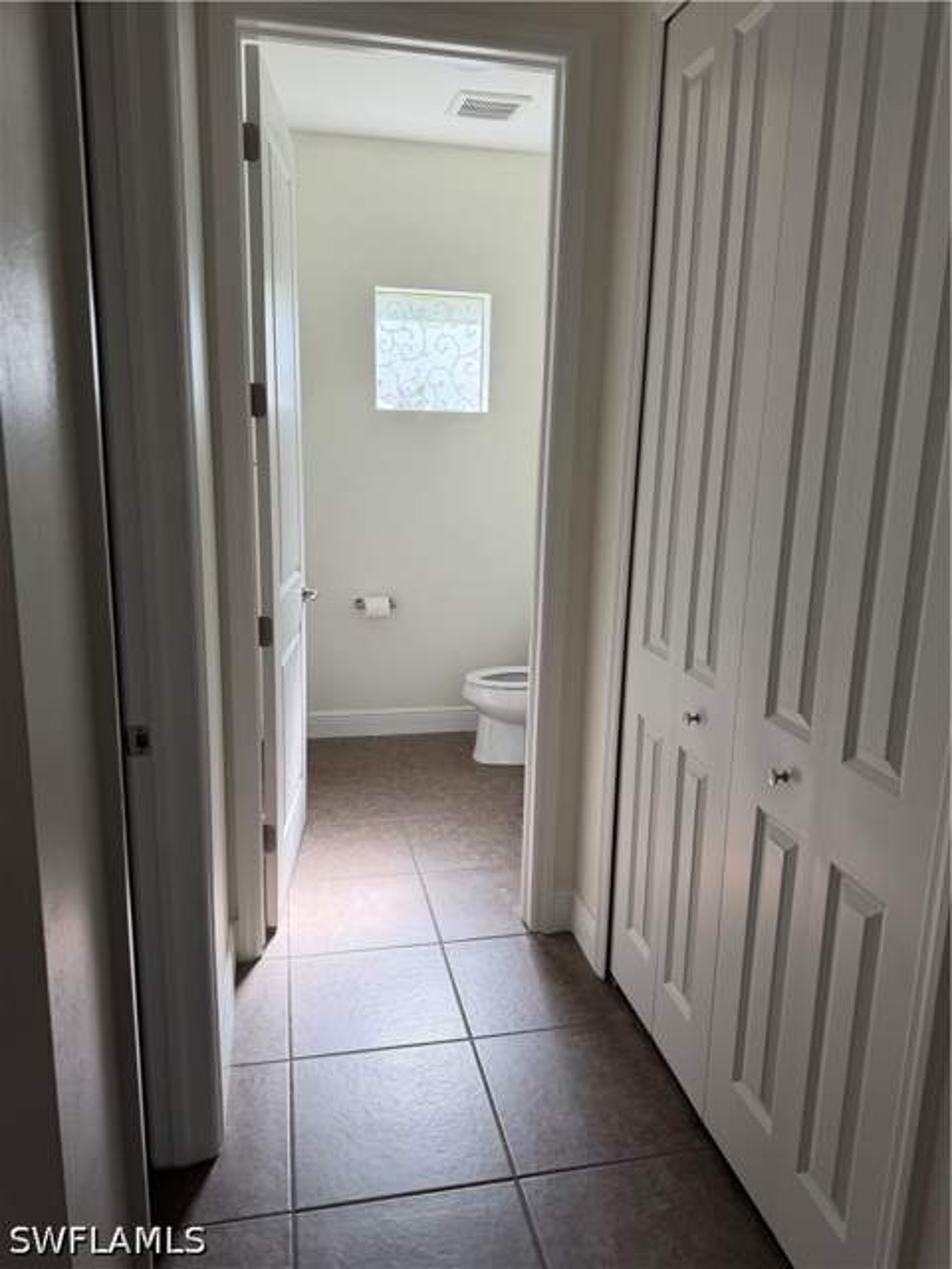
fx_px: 880
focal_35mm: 24
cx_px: 476
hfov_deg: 56.8
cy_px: 634
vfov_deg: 71.6
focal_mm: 6.76
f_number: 1.78
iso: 80
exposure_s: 1/169
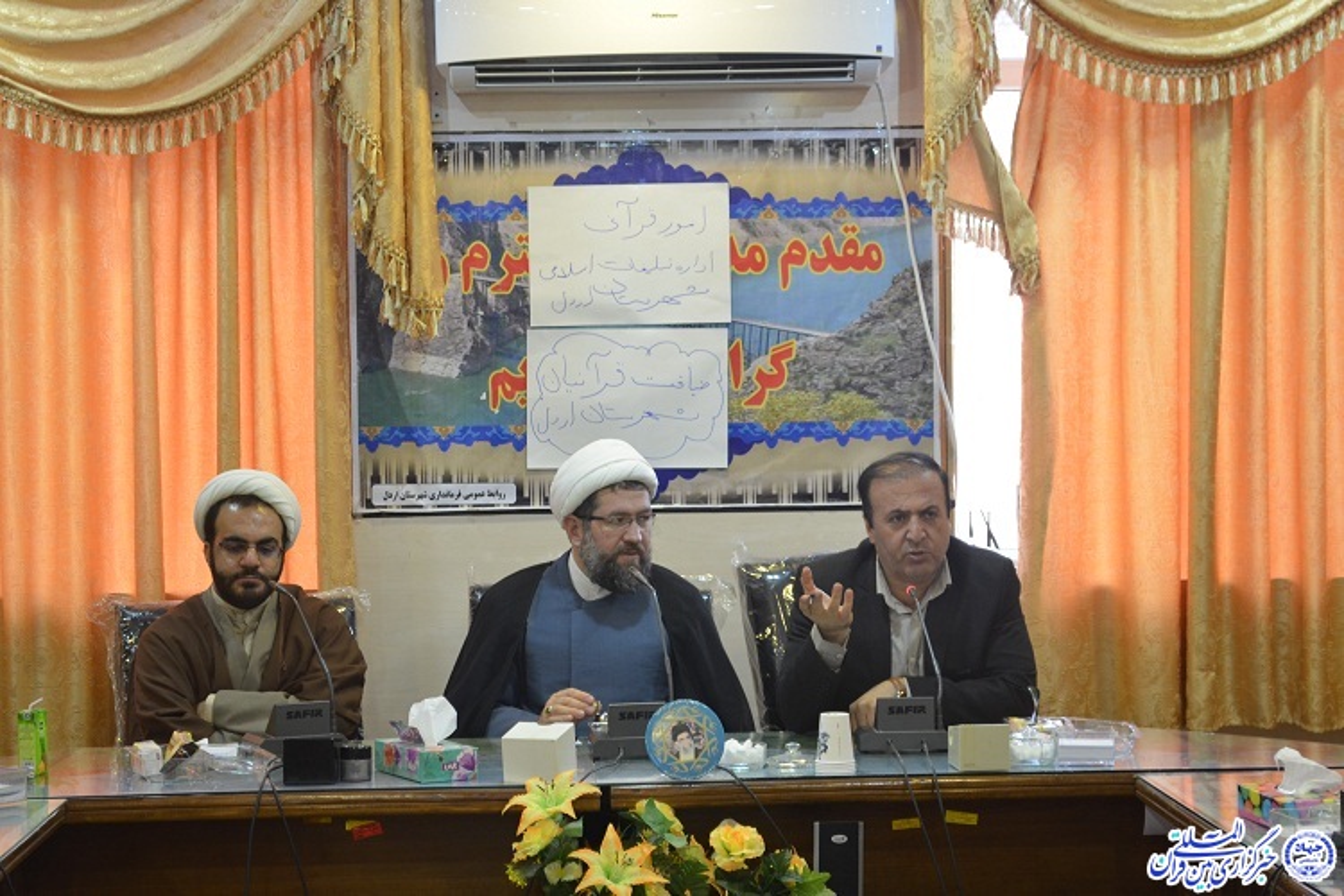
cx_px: 672
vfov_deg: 16.6
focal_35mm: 82
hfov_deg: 24.6
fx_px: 3080
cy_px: 448
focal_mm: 55
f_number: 5.6
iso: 800
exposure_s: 1/15
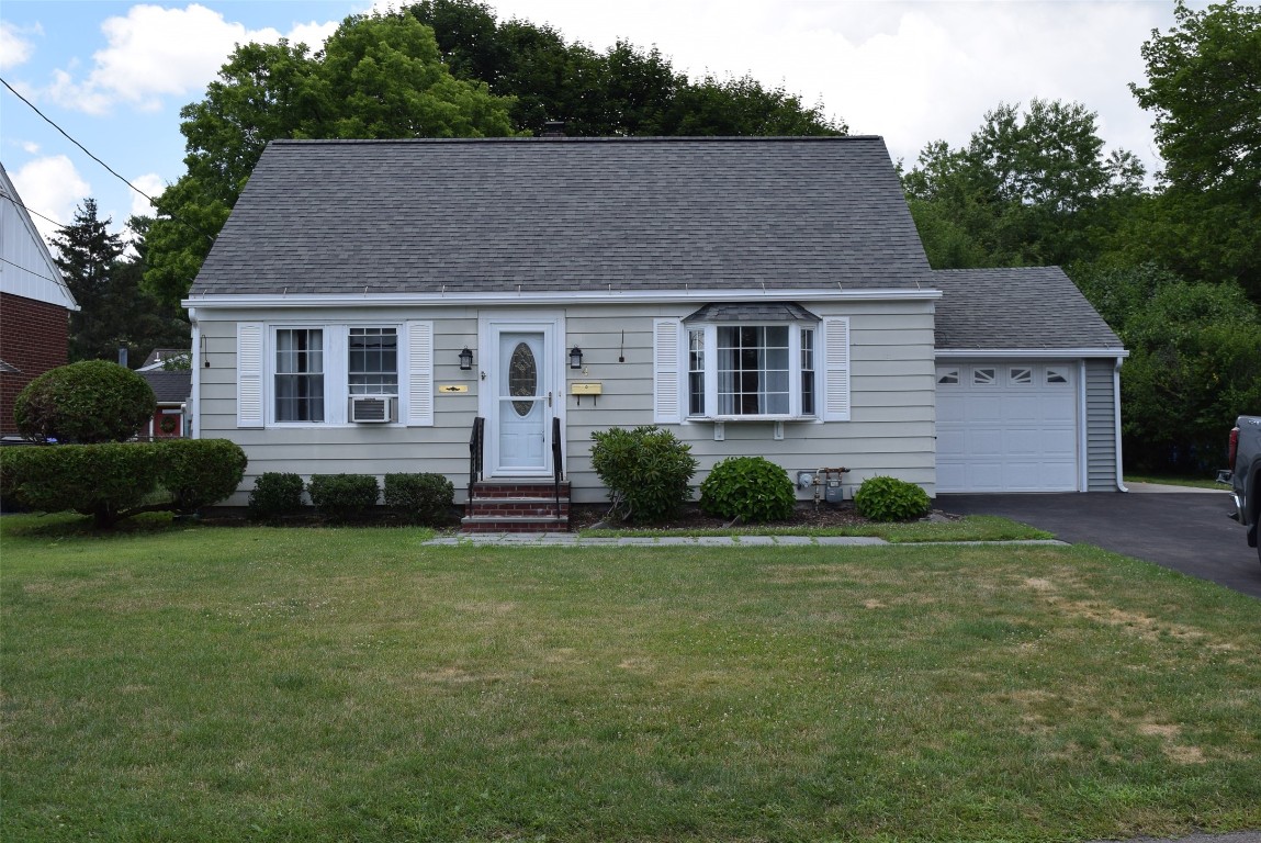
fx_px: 1314
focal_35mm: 38
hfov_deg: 51.2
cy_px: 422
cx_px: 630
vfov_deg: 35.6
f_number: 9
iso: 200
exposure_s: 1/320
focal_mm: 25
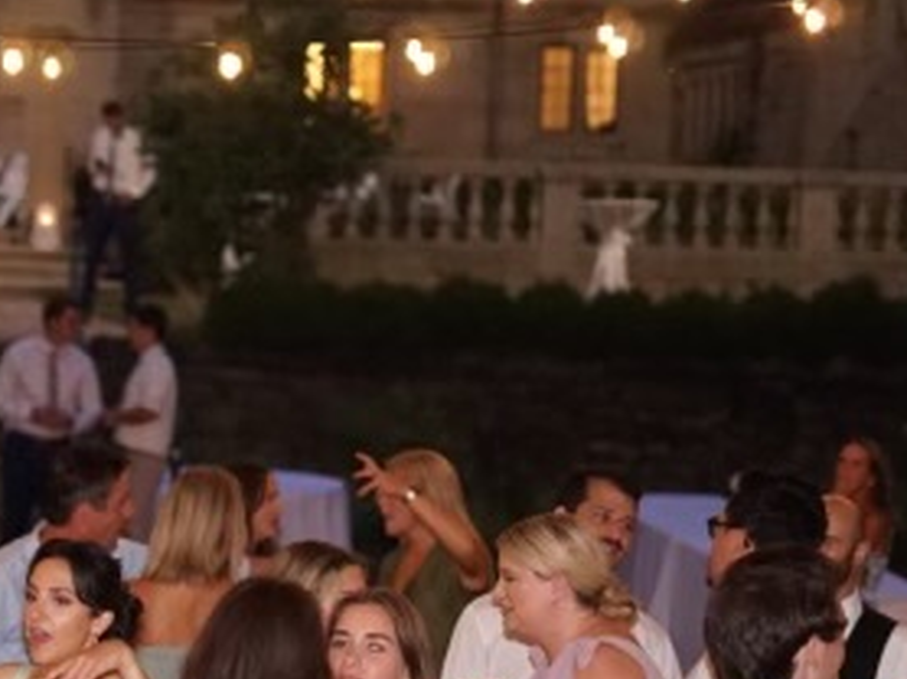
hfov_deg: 13.8
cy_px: 715
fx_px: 3665
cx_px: -140
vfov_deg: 10.5
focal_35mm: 140
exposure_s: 1/125
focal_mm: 50
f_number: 2
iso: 2000
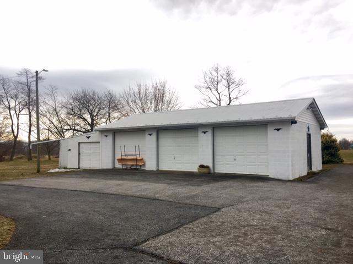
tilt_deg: +3.4
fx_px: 296
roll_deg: -0.6
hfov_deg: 61.7
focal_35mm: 29
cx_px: 176
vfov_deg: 48.2
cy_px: 132
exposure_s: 1/120
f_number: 2.2
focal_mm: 4.15
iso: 32
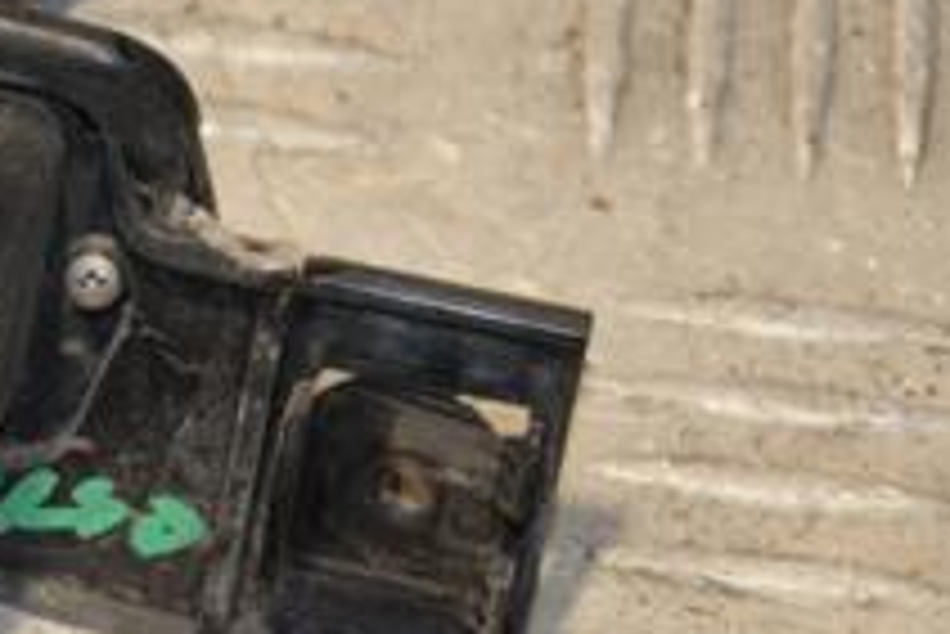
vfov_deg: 3.6
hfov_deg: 5.3
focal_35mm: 383
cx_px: -266
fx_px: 10114
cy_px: 252
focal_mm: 90
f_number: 7.1
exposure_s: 1/200
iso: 800
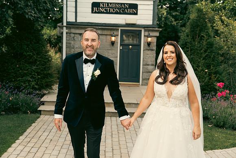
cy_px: 79
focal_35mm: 46
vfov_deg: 29.3
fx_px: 302
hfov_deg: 42.7
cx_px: 118
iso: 320
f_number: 3.5
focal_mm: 46
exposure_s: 1/500
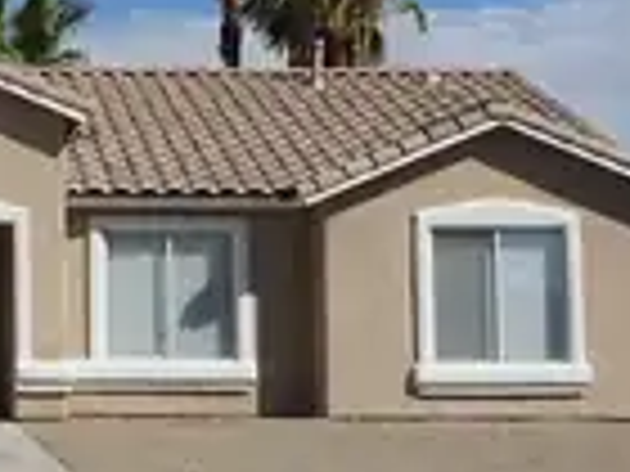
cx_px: -86
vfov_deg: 15.7
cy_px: 144
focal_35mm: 94
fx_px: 1711
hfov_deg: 19.8
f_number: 4
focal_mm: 5.9
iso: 100
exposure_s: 1/1600
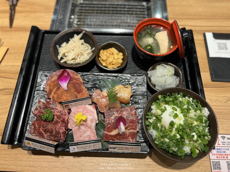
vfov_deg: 53.1
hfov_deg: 67.3
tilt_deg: -66.9
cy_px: 86
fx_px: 173
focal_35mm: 26
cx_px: 115
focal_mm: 5.7
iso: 125
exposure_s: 1/120
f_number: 1.5
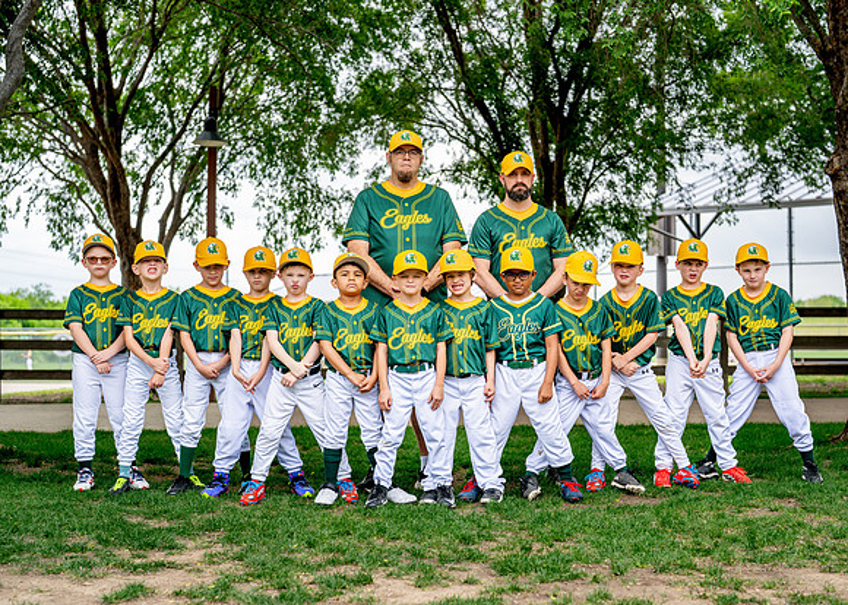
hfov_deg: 34.2
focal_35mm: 57
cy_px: 316
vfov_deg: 24.8
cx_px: 457
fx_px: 1378
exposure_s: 1/640
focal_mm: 50
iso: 125
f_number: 2.8
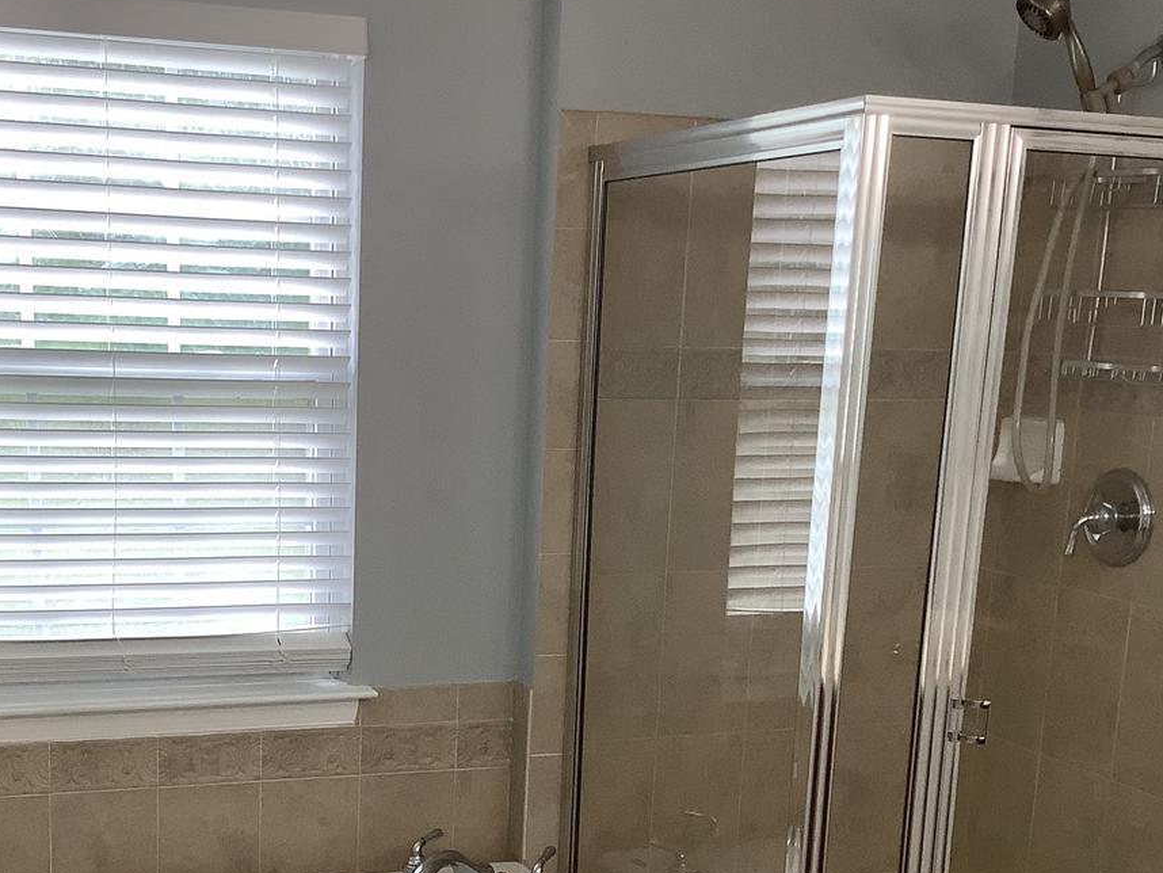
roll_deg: -1.2
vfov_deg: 27.4
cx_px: 427
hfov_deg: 36.6
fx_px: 1748
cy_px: 712
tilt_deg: -13.0
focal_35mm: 52
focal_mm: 3.3
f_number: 2.4
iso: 64
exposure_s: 1/60
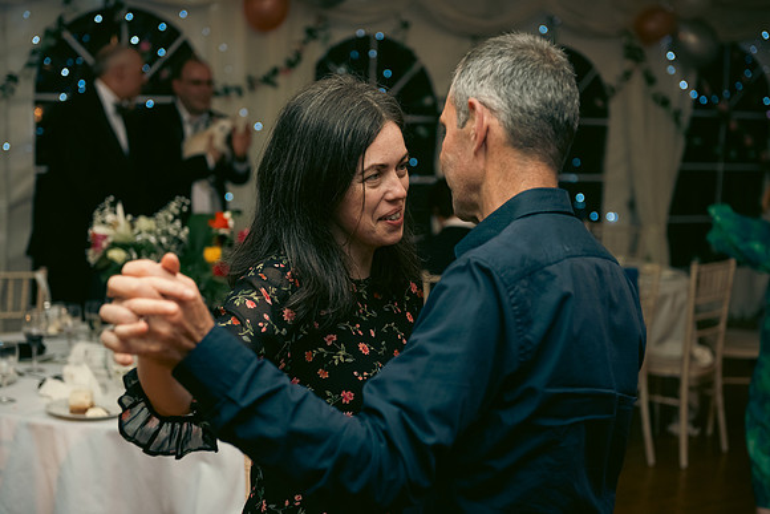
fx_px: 1326
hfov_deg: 32.4
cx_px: 385
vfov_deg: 21.9
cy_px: 257
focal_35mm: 62
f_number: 3.5
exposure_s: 1/160
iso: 800
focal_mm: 62
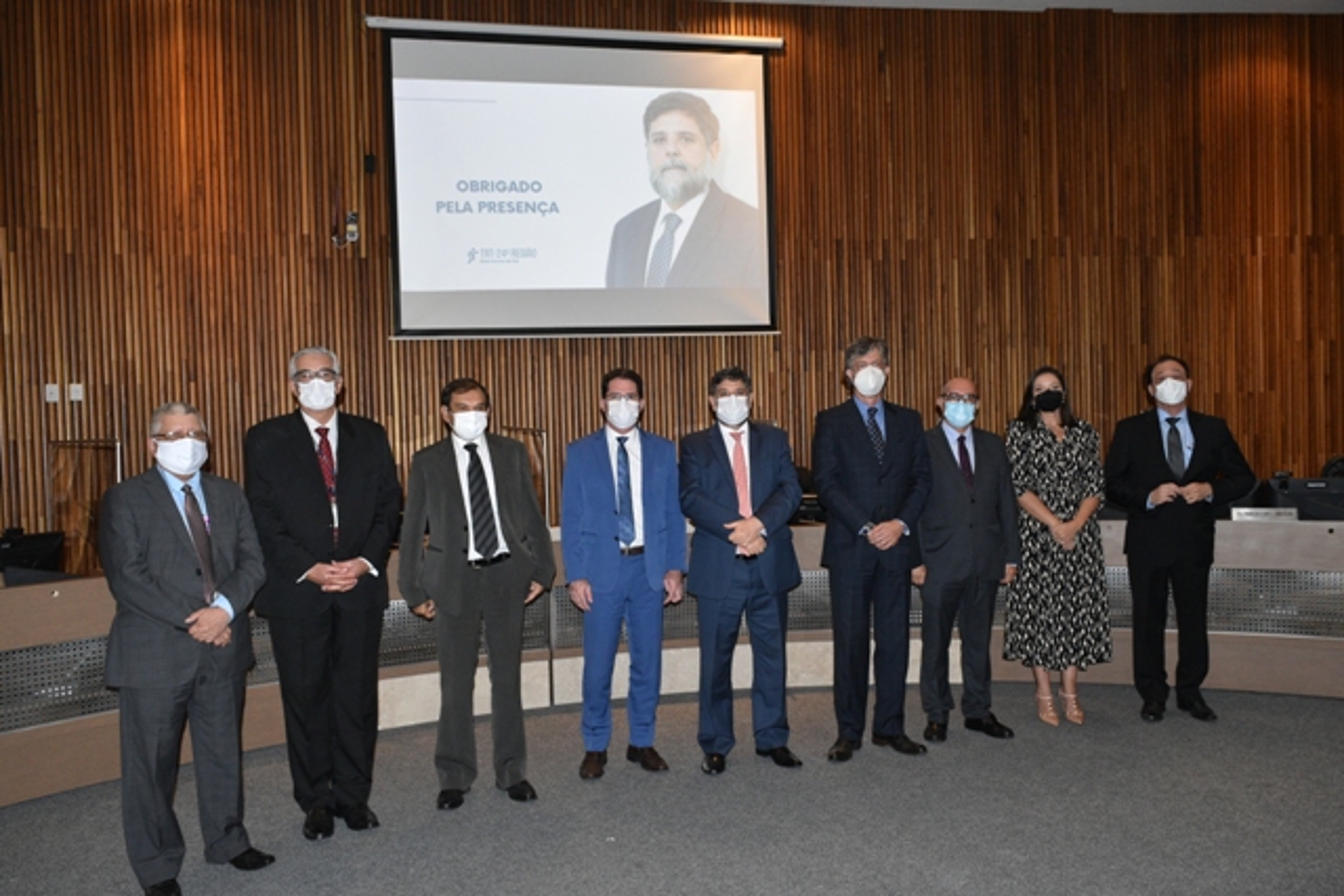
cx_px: 672
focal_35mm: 27
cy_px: 448
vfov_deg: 48.0
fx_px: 1008
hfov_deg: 67.4
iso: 1250
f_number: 5.6
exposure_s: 1/60
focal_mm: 18
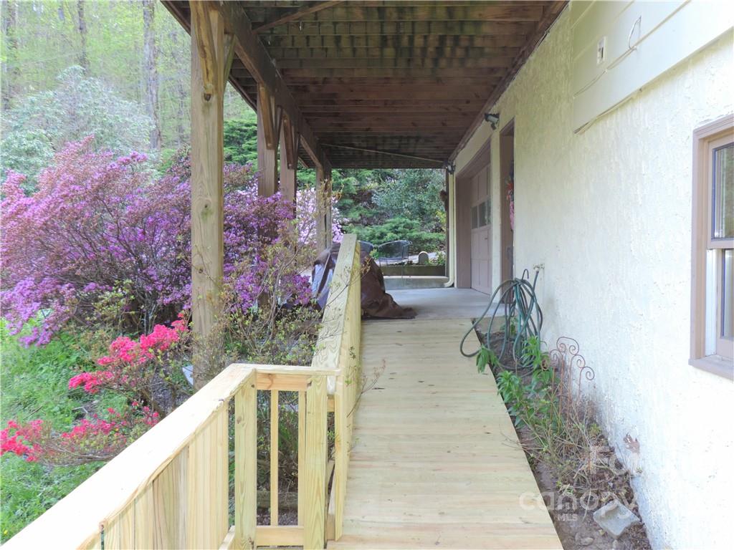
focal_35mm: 35
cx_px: 367
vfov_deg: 40.7
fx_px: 742
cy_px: 275
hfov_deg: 52.6
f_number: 3.3
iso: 200
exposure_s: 1/50
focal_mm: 6.2
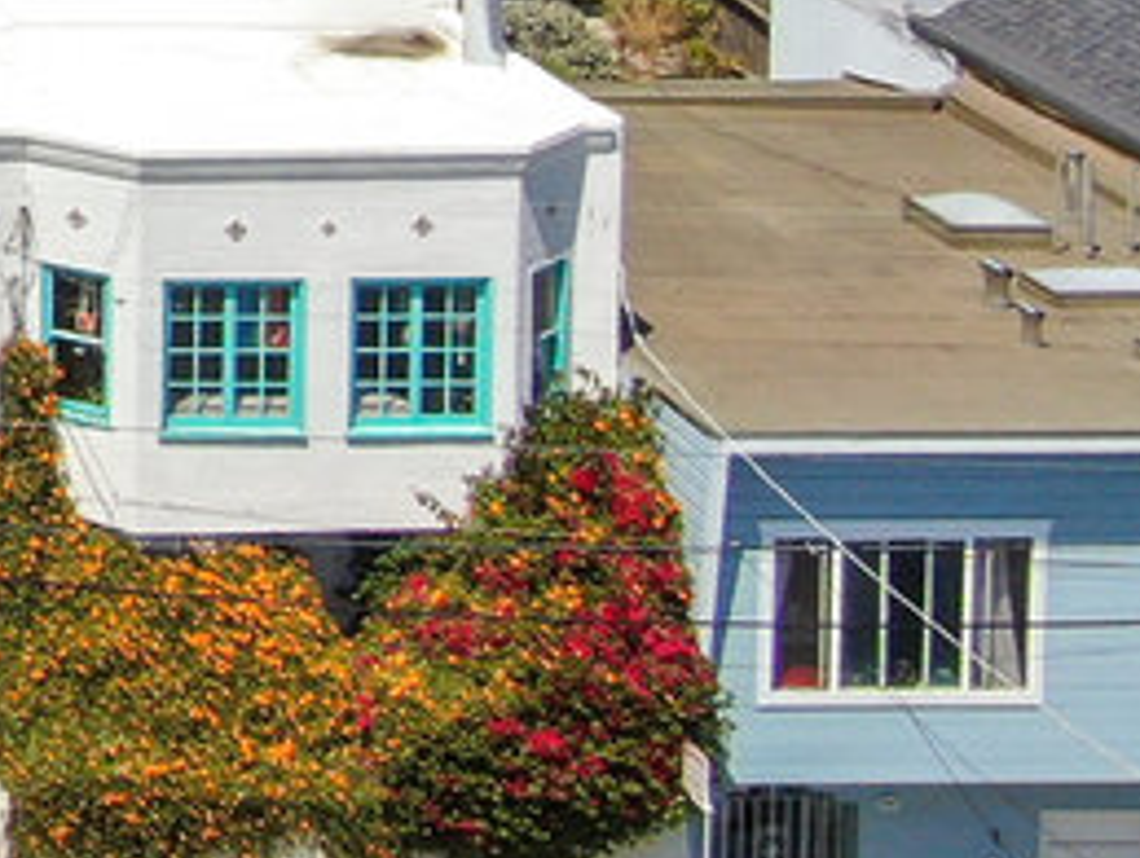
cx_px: -1360
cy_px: -911
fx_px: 4881
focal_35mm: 148
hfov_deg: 11.6
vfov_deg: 9.4
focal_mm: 5.45
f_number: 3.1
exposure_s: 1/1250
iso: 110
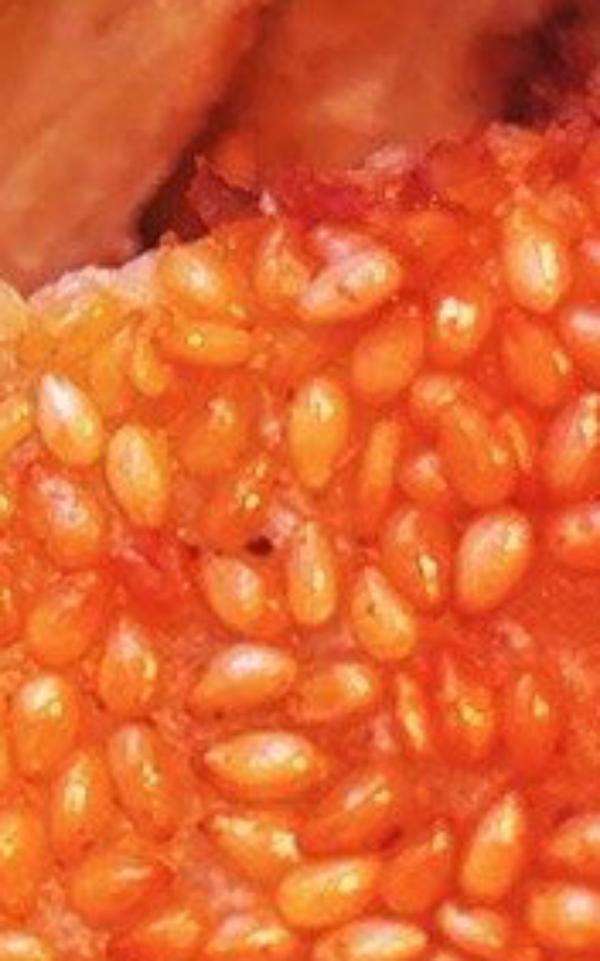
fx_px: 3824
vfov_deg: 13.8
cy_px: -249
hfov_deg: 9.0
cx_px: 140
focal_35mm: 146
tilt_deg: -47.3
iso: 64
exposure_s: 1/100
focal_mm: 5.7
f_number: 1.5
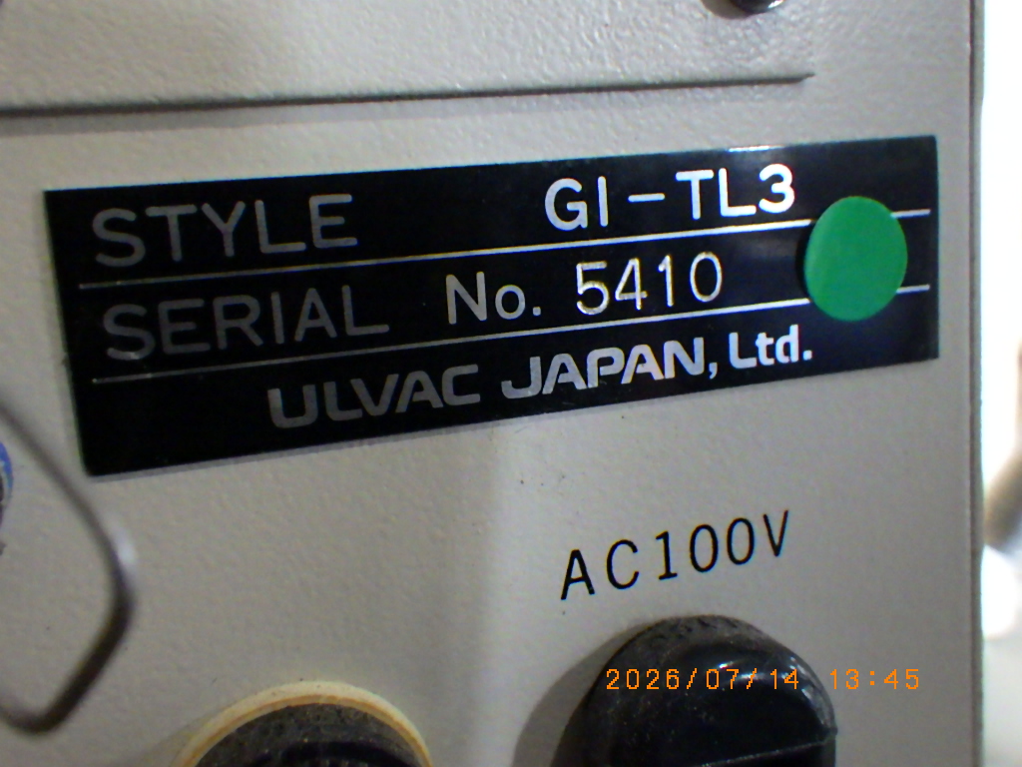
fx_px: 1004
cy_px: 384
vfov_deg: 41.8
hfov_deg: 54.0
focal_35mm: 34
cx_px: 511
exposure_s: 1/20
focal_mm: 6.1
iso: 1600
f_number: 3.8
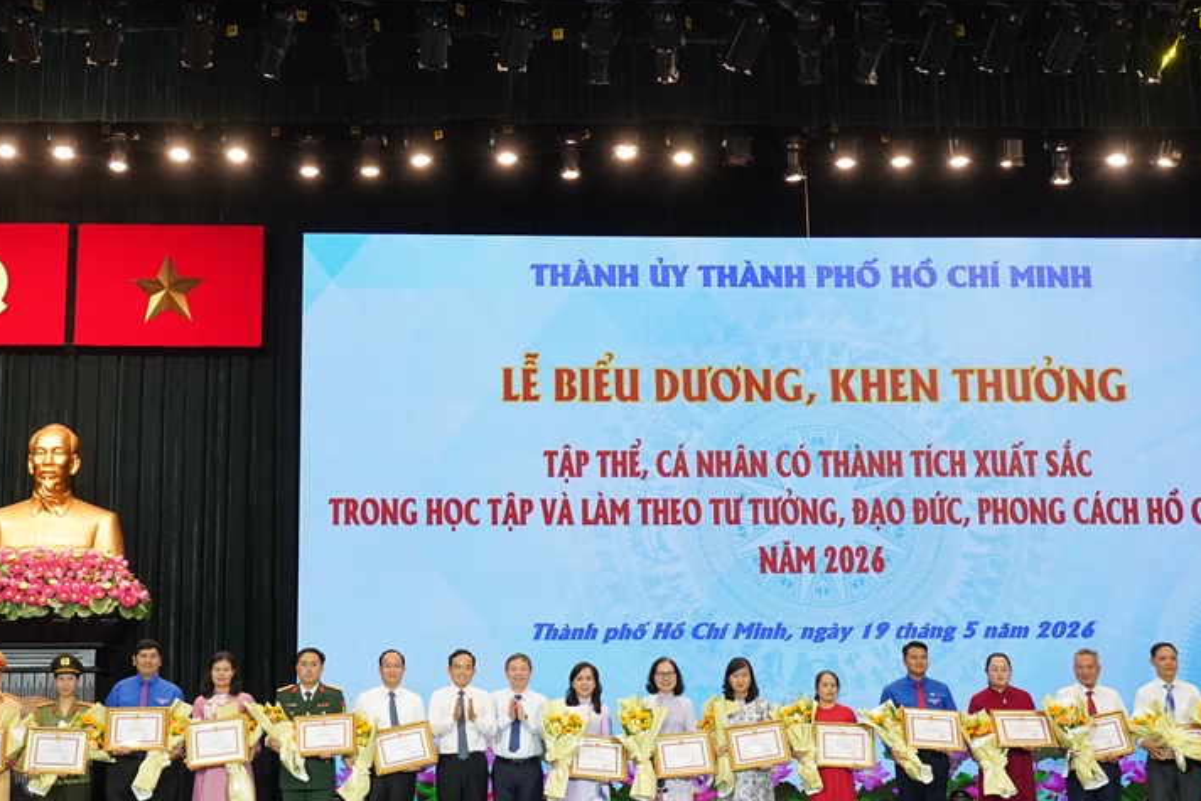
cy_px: 342
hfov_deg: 33.9
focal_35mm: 59
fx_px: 1969
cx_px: 528
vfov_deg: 23.0
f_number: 7.1
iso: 3200
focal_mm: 35
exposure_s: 1/200
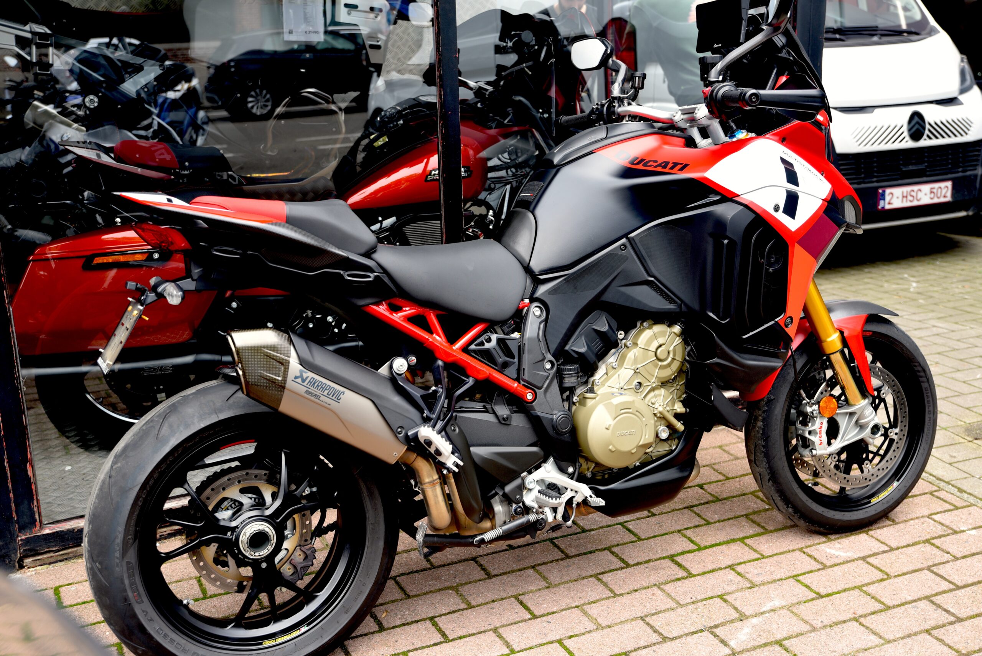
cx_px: 491
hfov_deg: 44.5
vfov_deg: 30.5
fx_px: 1201
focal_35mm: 44
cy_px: 328
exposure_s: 1/80
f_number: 4.5
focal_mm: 44
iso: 200
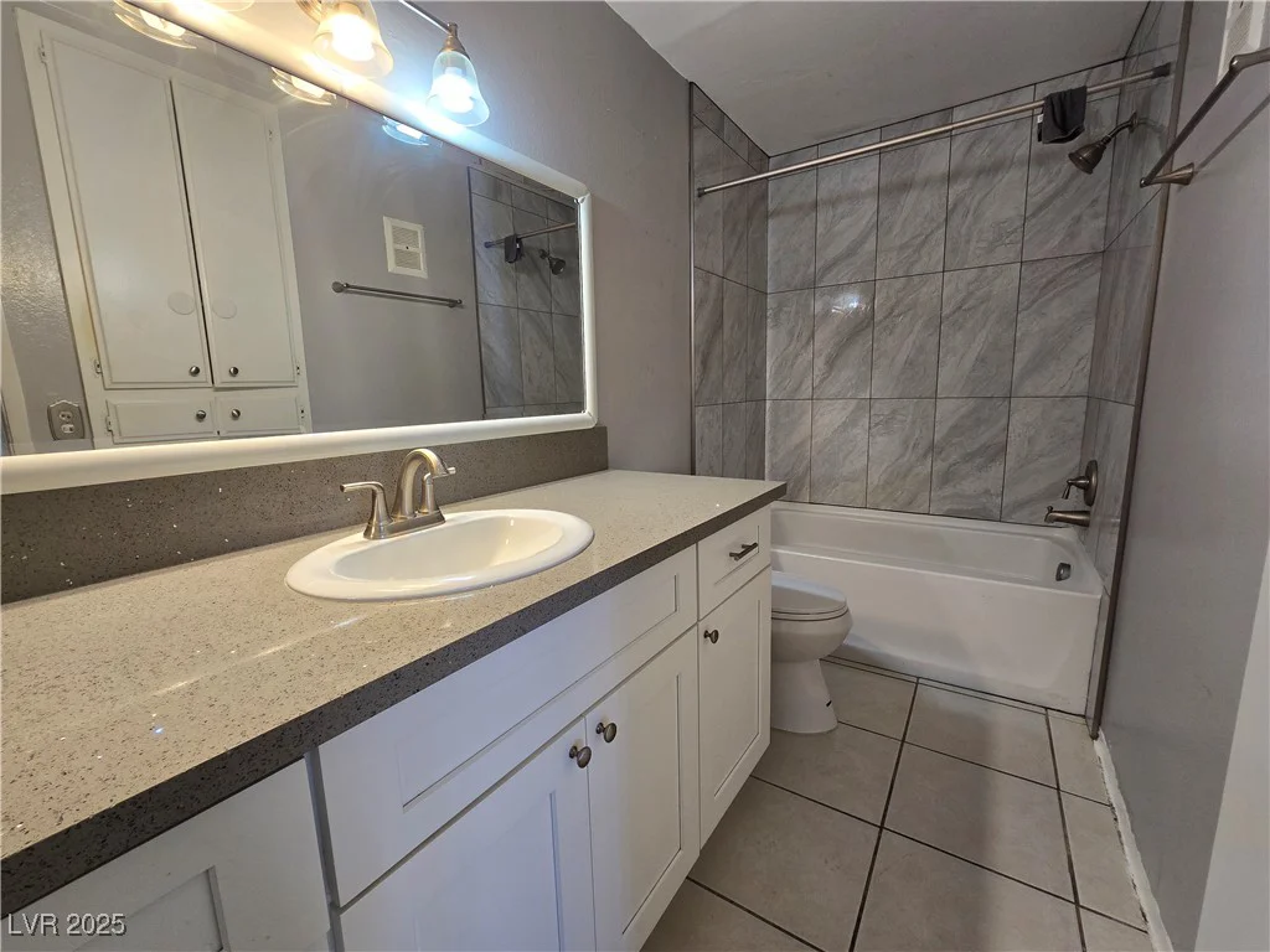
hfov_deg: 106.2
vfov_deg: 89.9
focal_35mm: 13
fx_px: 477
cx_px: 635
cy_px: 476
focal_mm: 2.2
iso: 125
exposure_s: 1/60
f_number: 2.2
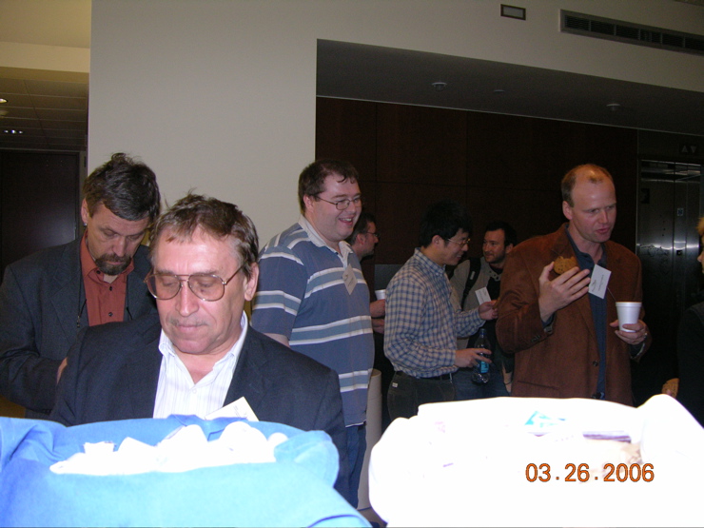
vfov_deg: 40.7
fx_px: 712
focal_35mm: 35
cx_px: 352
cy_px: 264
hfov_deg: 52.6
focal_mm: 8.9
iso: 200
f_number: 2.8
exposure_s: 1/60.1
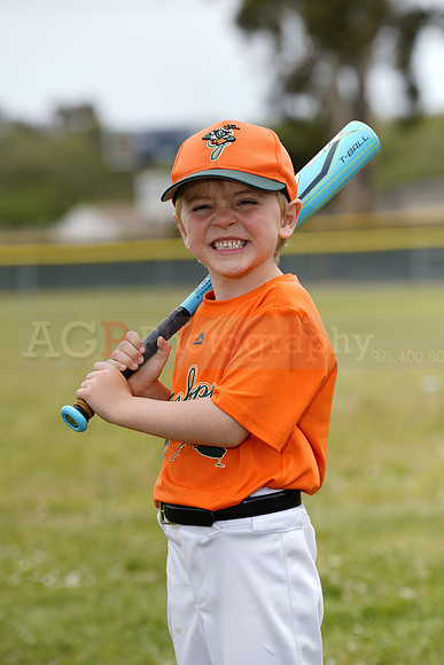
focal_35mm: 175
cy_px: 332
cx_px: 222
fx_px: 3235
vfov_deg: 11.7
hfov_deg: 7.9
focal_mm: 175
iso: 50
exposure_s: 1/250
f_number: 5.6
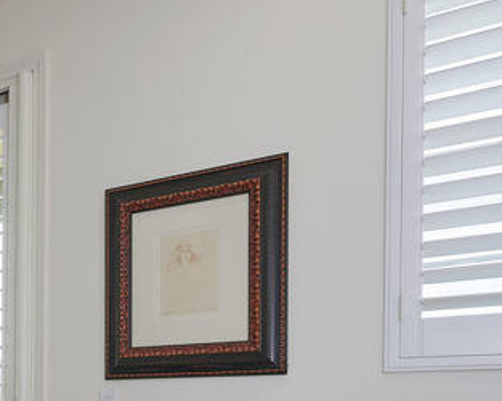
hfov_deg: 36.3
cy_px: 423
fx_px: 668
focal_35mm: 45
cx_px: -19
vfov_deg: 30.5
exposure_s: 1/80
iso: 400
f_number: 7.1
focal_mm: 15
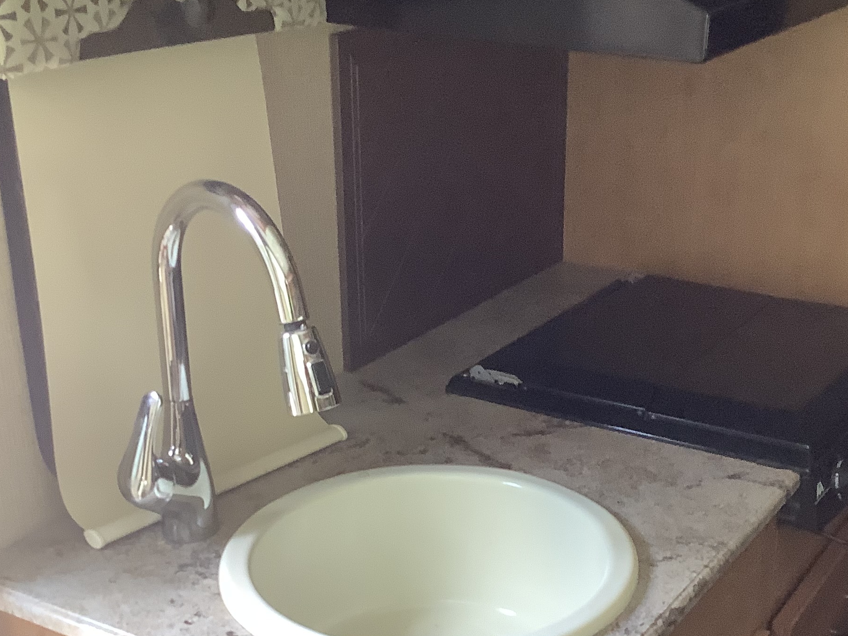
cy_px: 413
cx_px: 491
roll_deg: +0.7
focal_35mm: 56
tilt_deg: -21.6
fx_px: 1372
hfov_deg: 34.3
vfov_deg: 26.0
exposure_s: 1/60
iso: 125
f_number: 2.4
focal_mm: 3.3
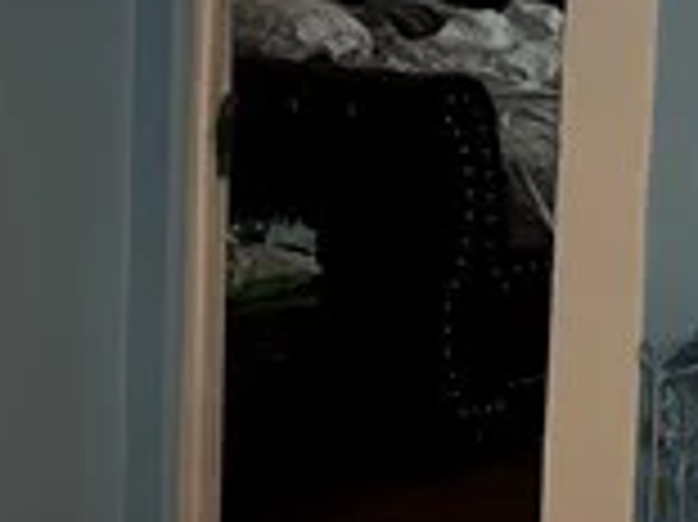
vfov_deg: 9.3
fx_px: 3204
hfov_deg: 12.4
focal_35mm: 159
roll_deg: -1.3
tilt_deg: -11.0
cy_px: 297
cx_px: 185
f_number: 1.78
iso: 640
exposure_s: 1/60
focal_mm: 6.76
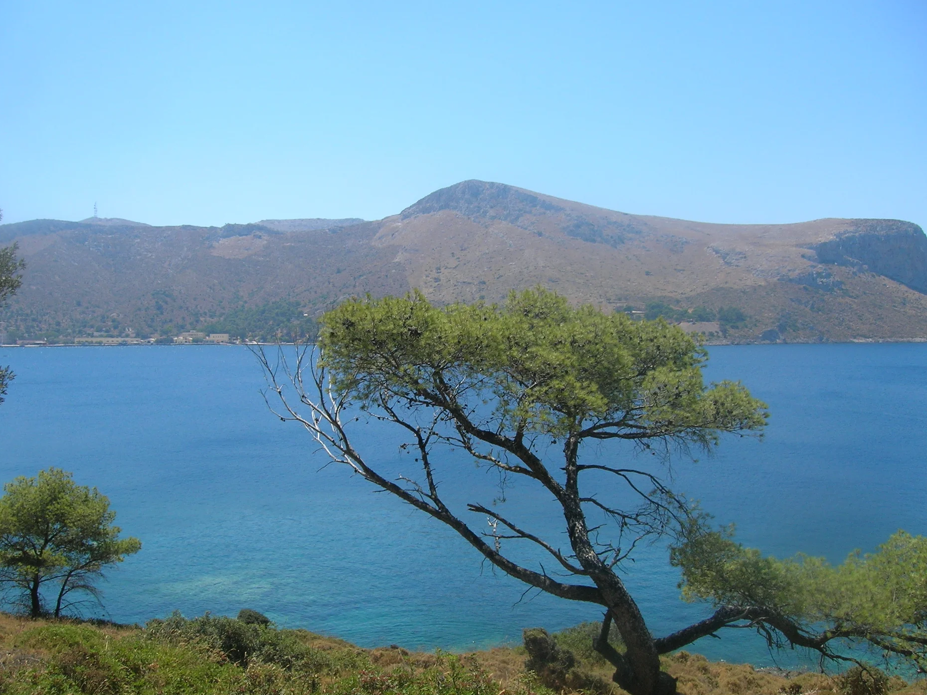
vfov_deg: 40.7
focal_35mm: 35
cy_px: 353
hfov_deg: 52.6
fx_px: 937
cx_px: 450
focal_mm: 5.7
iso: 50
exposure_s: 1/440
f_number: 4.9
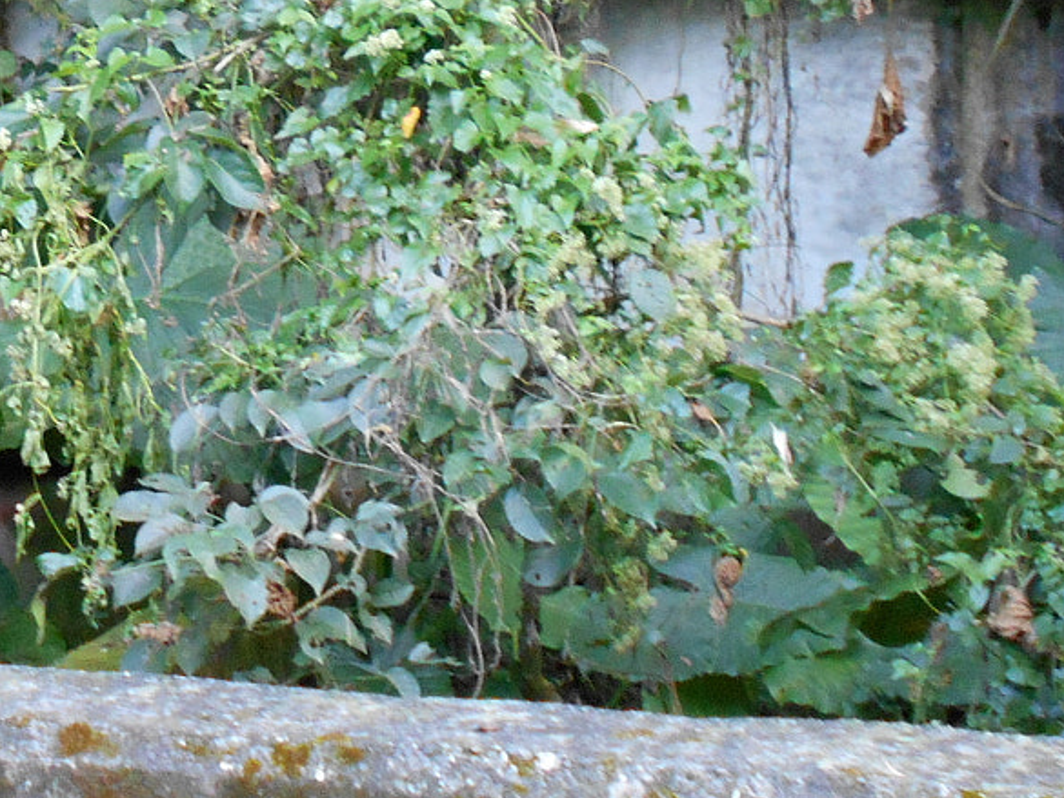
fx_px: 2859
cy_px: -189
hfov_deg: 20.4
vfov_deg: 15.3
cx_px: -4
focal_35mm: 93
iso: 360
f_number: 3.6
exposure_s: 1/30
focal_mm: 5.8
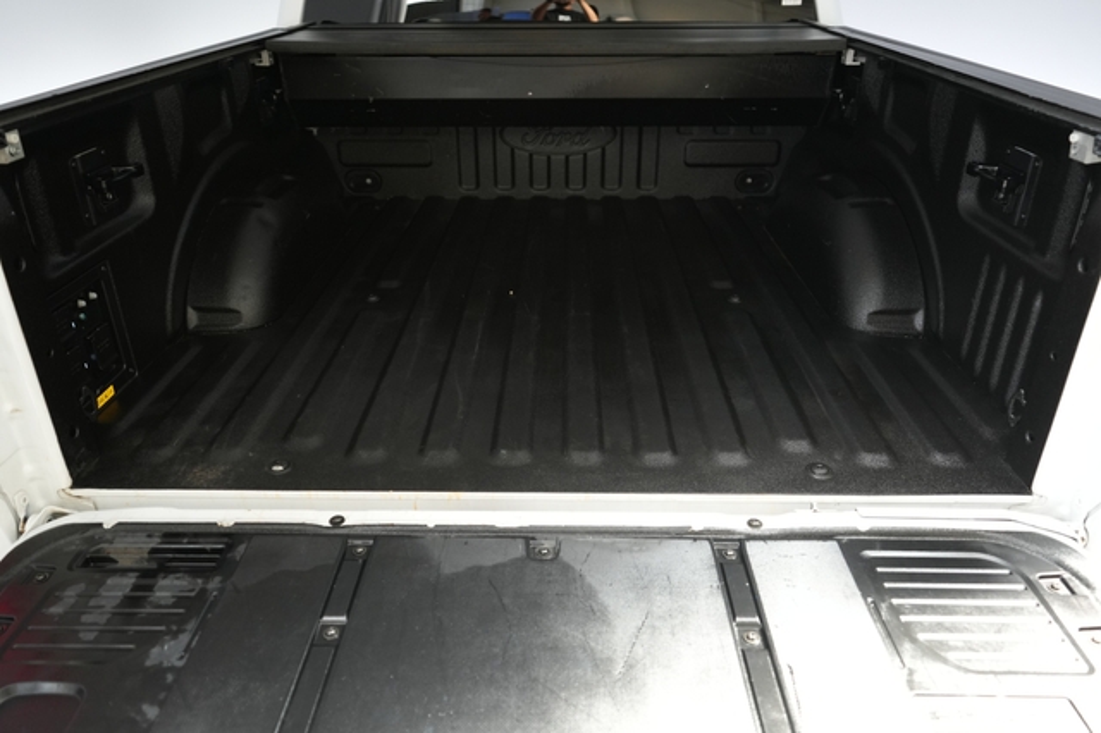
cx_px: 550
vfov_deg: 49.5
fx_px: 795
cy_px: 366
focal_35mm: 26
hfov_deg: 69.4
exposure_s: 1/160
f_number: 2.8
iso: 1600
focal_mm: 26
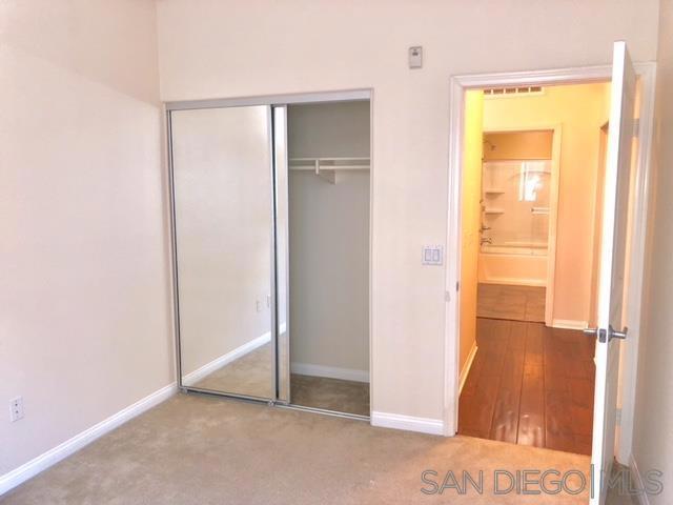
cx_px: 336
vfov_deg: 49.7
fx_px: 544
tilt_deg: -8.8
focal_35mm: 28
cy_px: 252
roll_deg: -0.4
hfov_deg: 63.4
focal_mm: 3.99
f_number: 1.8
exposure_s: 1/60
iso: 80
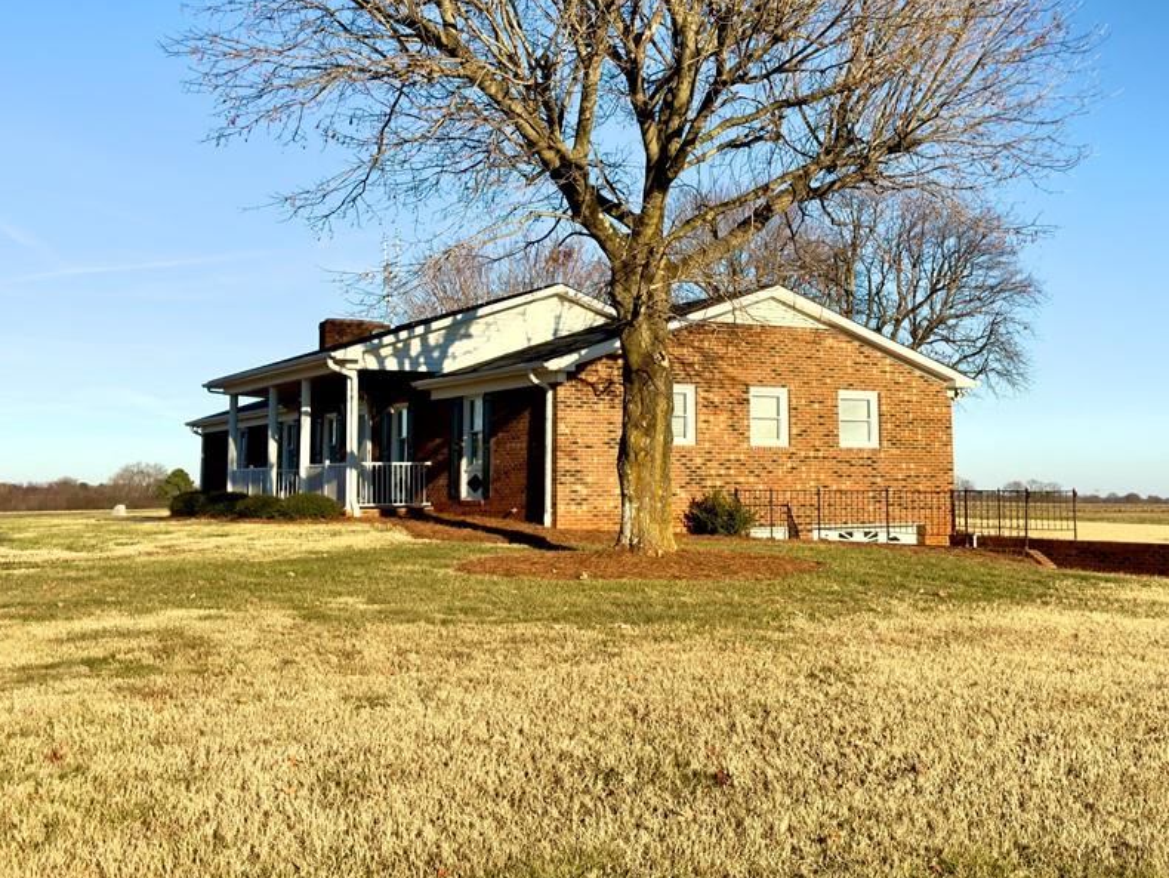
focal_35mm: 44
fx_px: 1486
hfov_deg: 42.9
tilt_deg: +5.5
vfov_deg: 32.8
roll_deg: +0.2
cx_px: 627
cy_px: 343
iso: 100
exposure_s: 1/6410
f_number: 1.78
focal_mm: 6.86
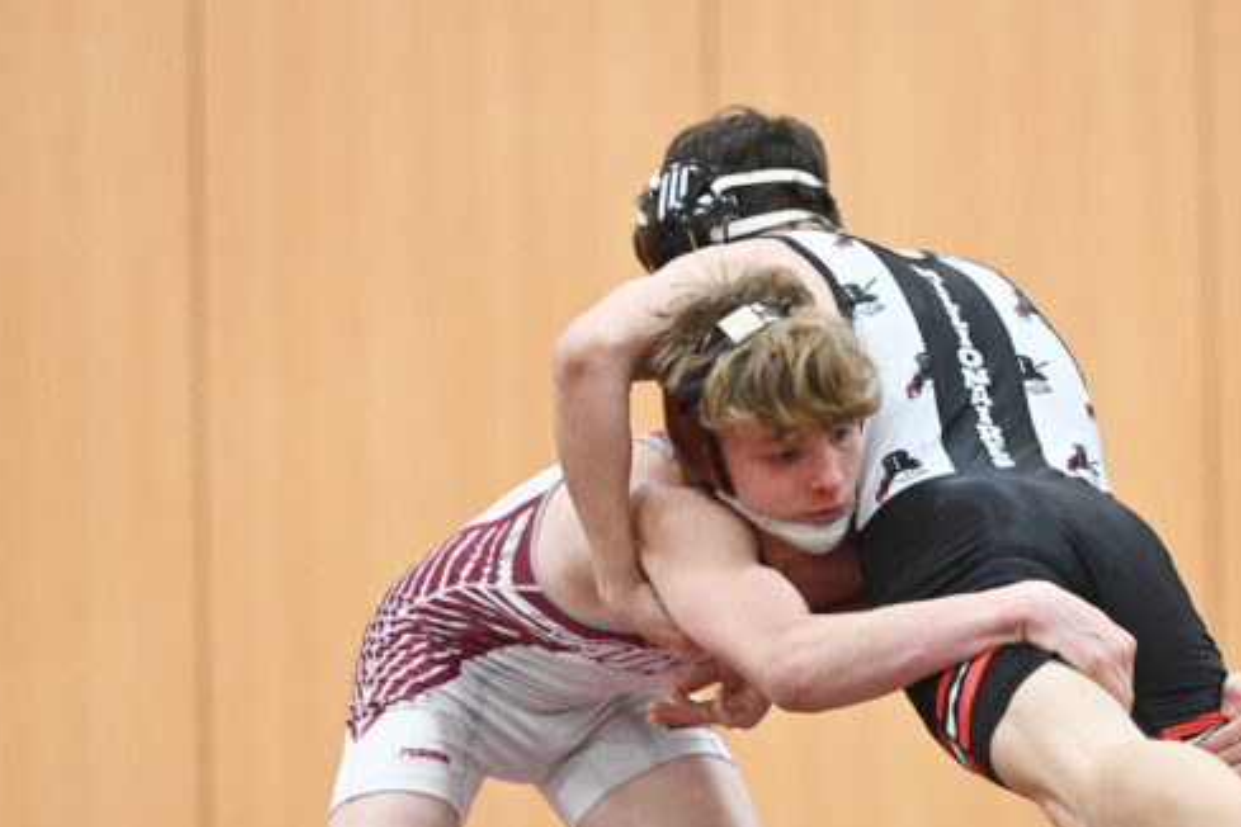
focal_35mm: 238
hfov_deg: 8.6
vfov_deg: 5.8
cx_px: 791
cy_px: 586
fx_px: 8204
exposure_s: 1/1250
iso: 10000
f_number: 3.5
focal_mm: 155
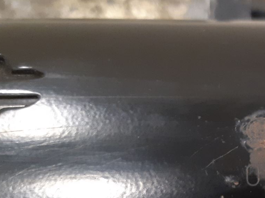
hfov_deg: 24.1
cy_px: 177
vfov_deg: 20.6
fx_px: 536
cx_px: 353
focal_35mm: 70
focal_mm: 3.93
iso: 250
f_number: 1.7
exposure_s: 1/25
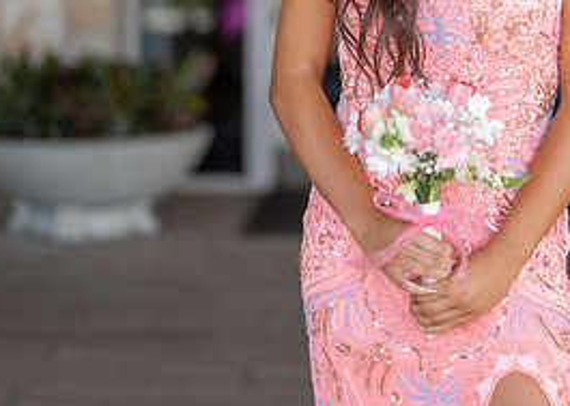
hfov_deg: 17.1
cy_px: 15
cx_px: 445
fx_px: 1877
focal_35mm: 116
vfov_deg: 12.2
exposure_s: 1/1600
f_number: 1.2
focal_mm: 50
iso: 160
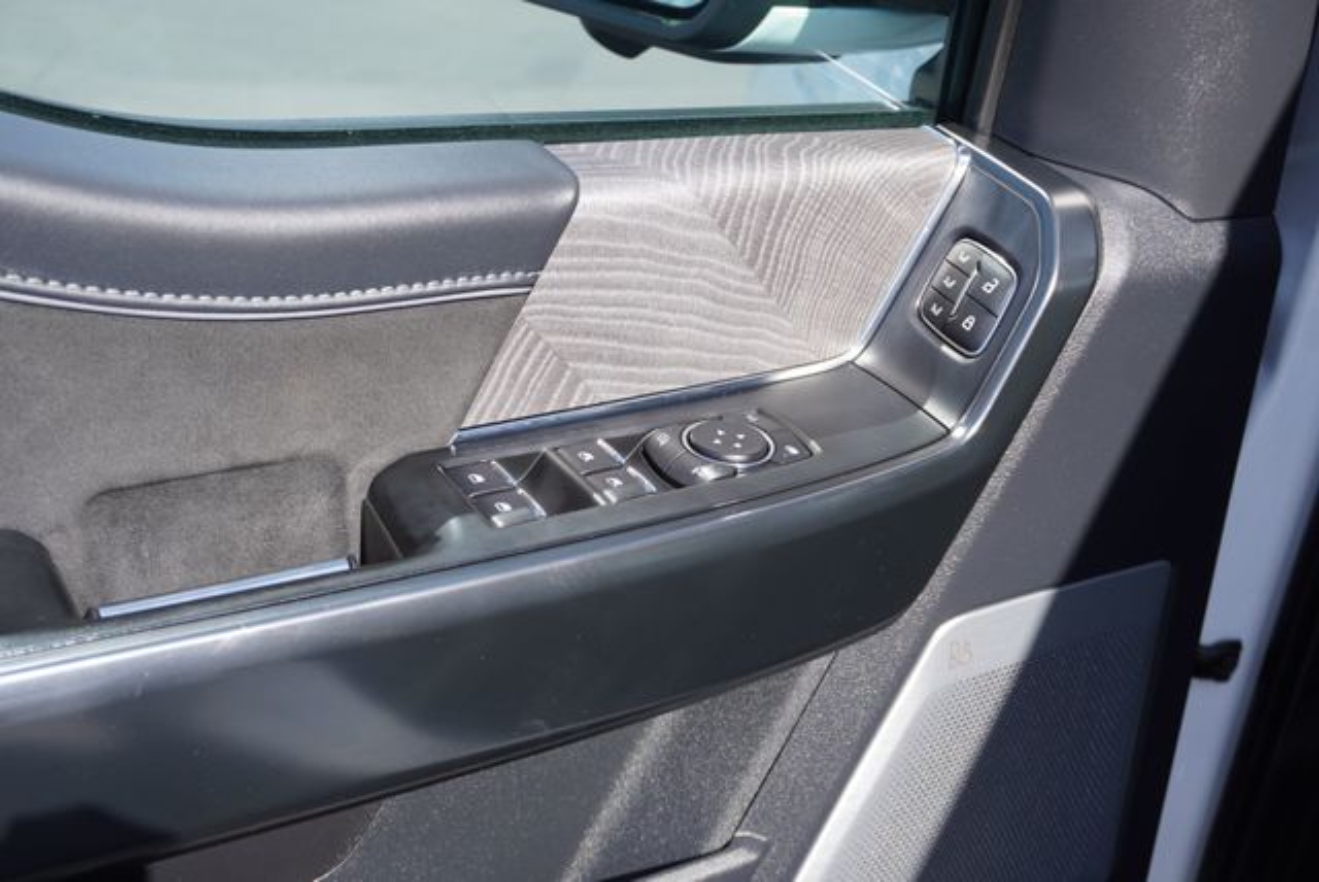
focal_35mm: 40
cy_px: 441
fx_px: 1485
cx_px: 660
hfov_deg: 47.9
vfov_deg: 33.1
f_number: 5
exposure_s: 1/200
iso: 100
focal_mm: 27
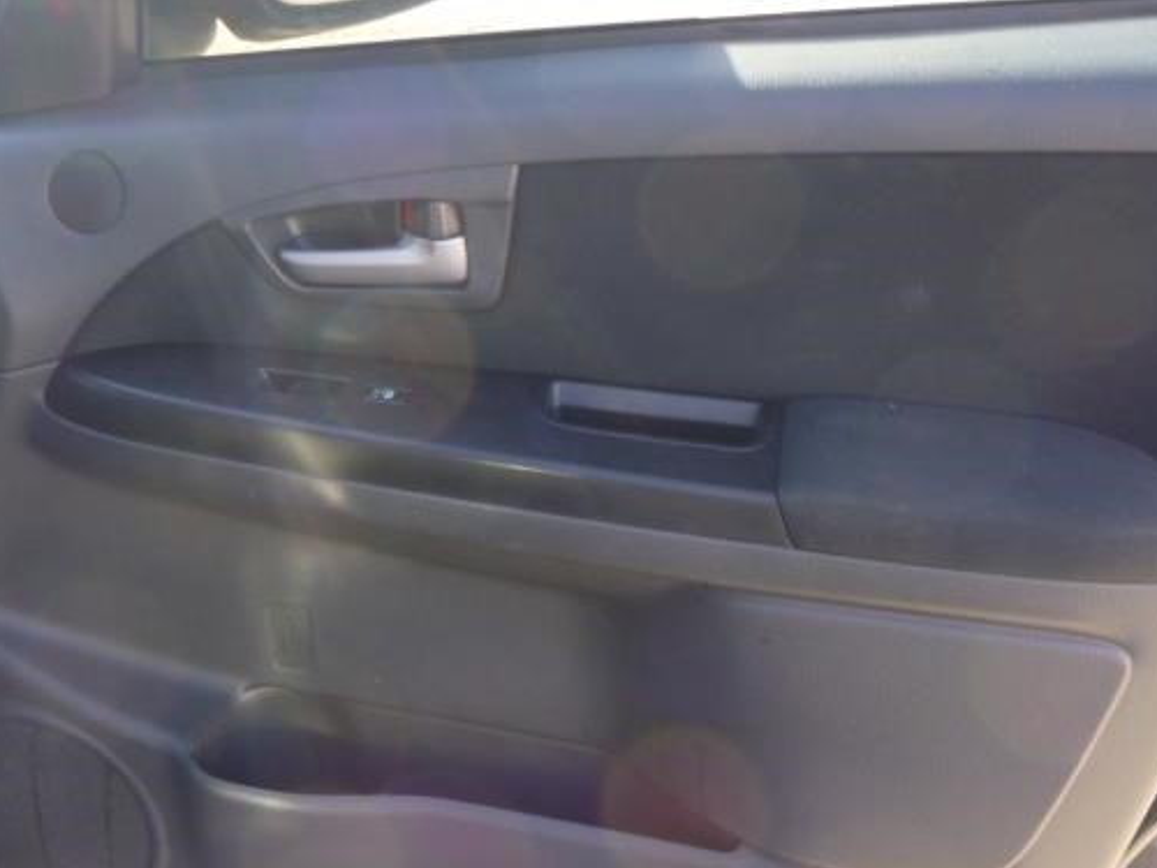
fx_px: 1337
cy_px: 470
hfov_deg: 46.8
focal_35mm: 40
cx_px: 578
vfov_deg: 35.9
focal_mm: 4.5
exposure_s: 1/60
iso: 200
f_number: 3.9
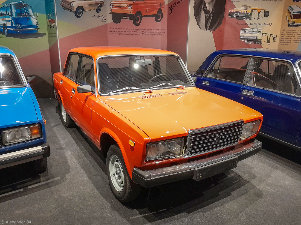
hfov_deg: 67.3
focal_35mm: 26
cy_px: 112
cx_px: 150
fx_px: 226
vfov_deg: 53.1
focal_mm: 3.98
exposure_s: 1/60
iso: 500
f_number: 1.8
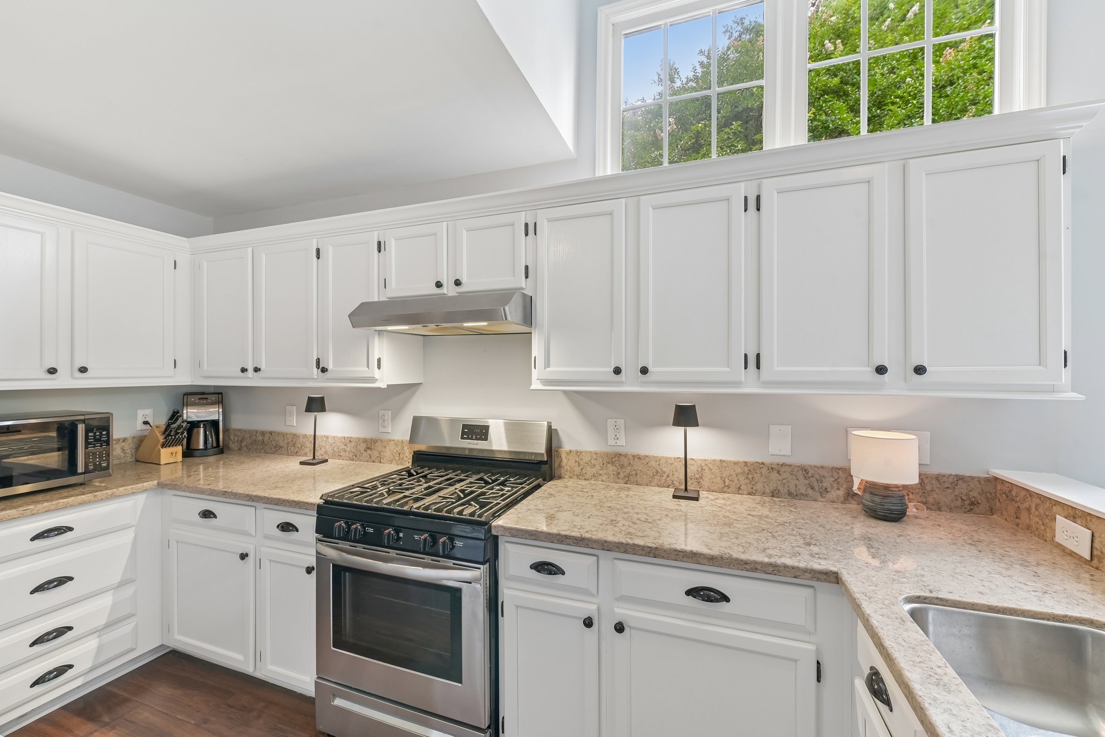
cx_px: 552
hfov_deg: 104.3
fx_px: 430
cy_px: 368
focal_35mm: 14
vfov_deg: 81.2
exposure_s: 1/6
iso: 200
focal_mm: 14
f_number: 9
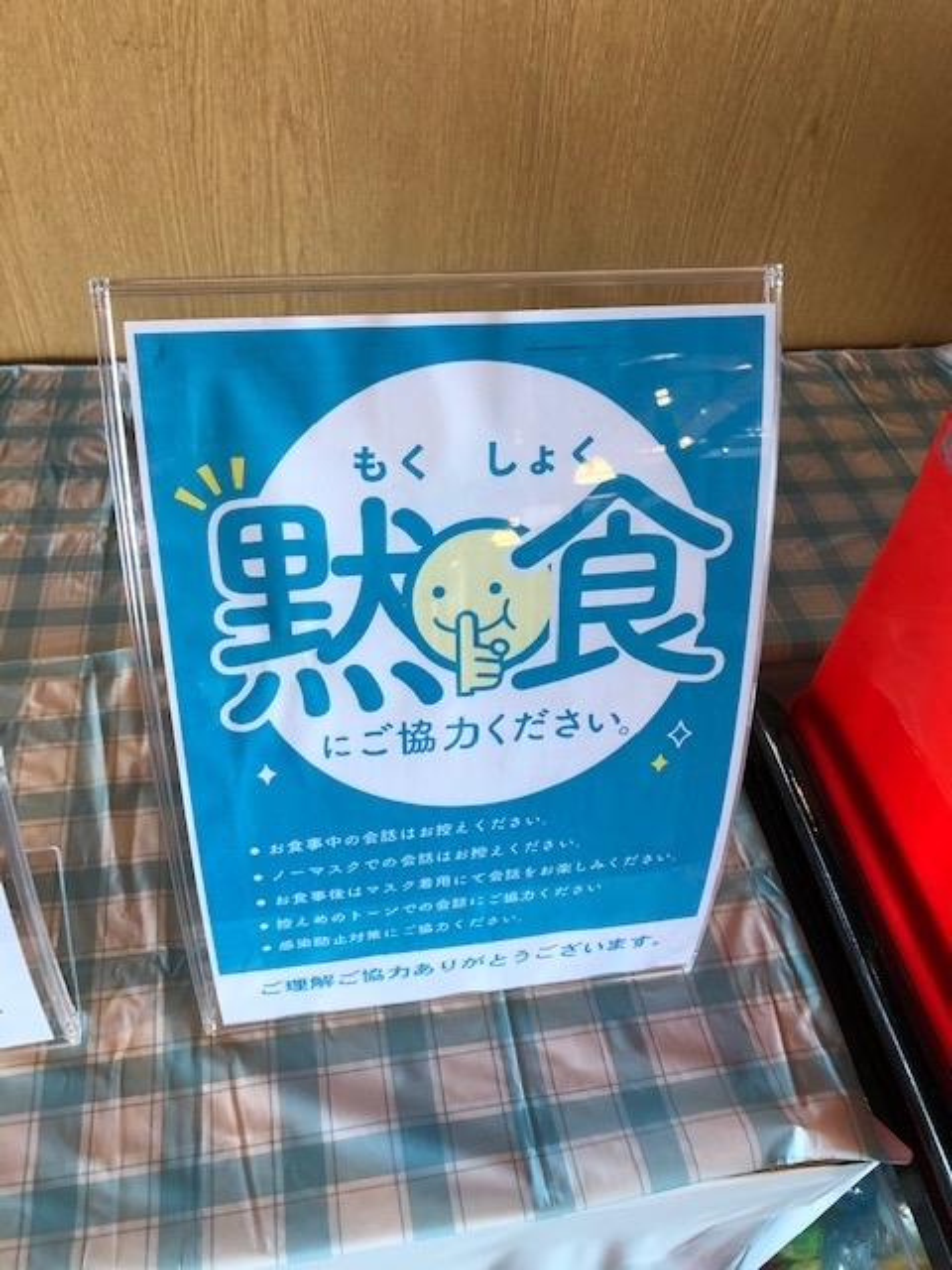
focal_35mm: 28
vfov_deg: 63.4
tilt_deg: -46.8
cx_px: 476
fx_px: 1027
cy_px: 635
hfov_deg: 49.7
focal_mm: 3.99
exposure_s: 1/33
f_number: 1.8
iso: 32
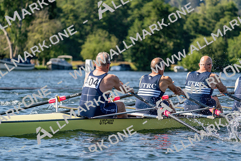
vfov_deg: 6.9
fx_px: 1339
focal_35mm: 200
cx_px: 120
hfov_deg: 10.3
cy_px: 80
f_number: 5.6
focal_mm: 200
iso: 320
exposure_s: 1/1600
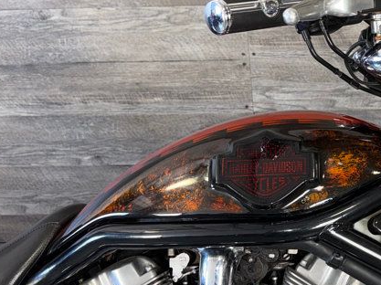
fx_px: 649
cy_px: 160
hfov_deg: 30.7
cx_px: 368
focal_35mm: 59
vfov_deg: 24.8
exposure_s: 1/30
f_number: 1.78
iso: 64
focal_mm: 6.76
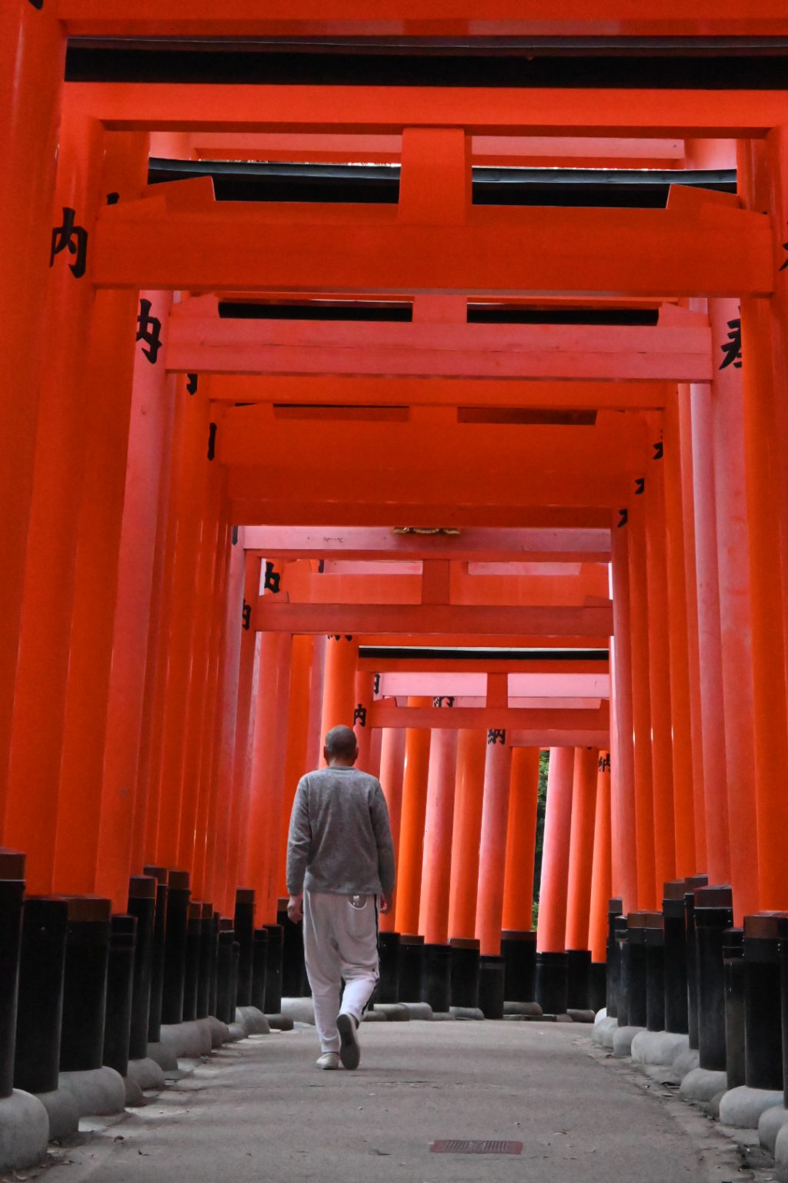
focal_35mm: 75
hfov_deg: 18.2
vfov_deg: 27.0
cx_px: 394
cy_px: 592
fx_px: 2462
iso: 12800
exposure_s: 1/50
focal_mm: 50
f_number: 6.3
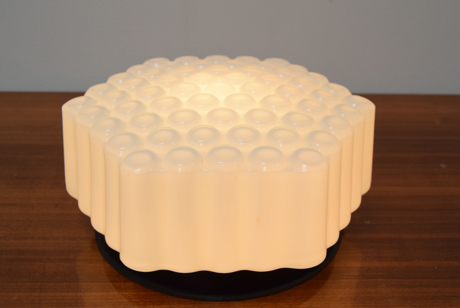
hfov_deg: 38.9
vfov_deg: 26.5
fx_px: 652
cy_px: 154
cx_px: 230
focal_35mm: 51
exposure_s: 1/250
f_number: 8
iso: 1600
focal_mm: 34
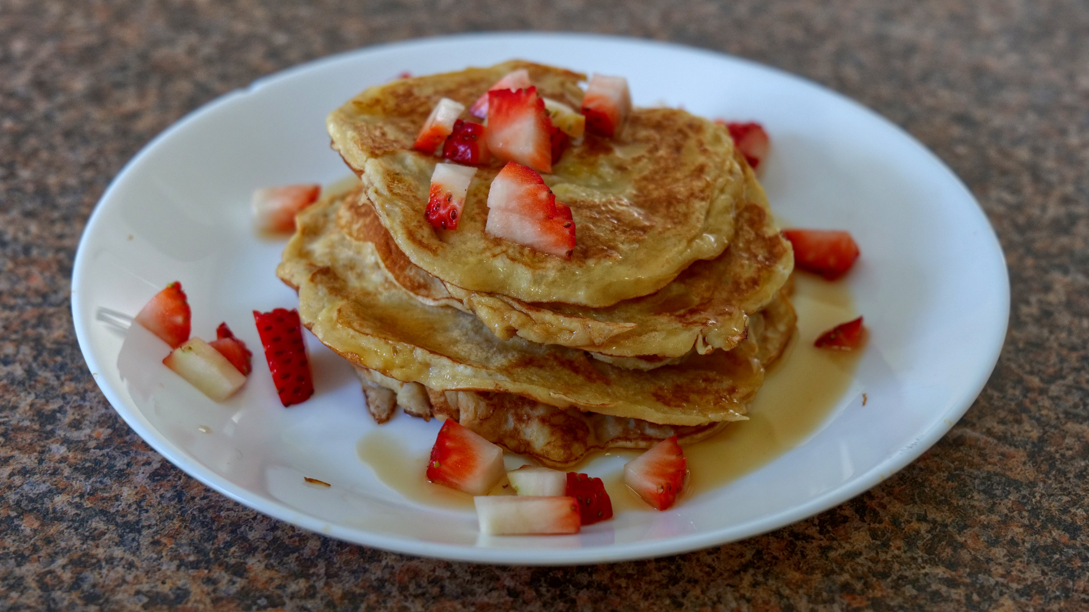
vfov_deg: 19.1
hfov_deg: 33.3
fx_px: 1819
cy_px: 260
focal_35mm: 63
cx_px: 545
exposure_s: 1/80
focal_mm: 60
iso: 2000
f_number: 7.1
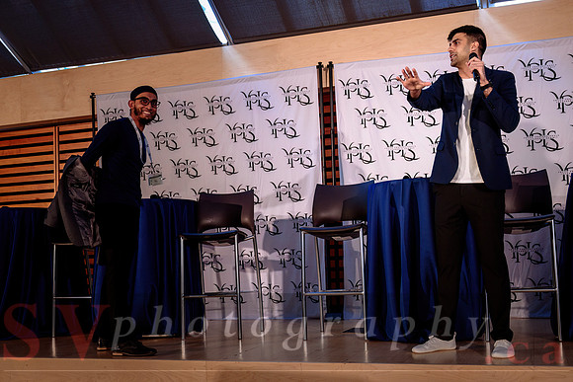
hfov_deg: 46.8
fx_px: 661
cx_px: 302
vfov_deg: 32.2
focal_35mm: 42
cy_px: 227
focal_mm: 35
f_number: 2.8
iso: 640
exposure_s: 1/200
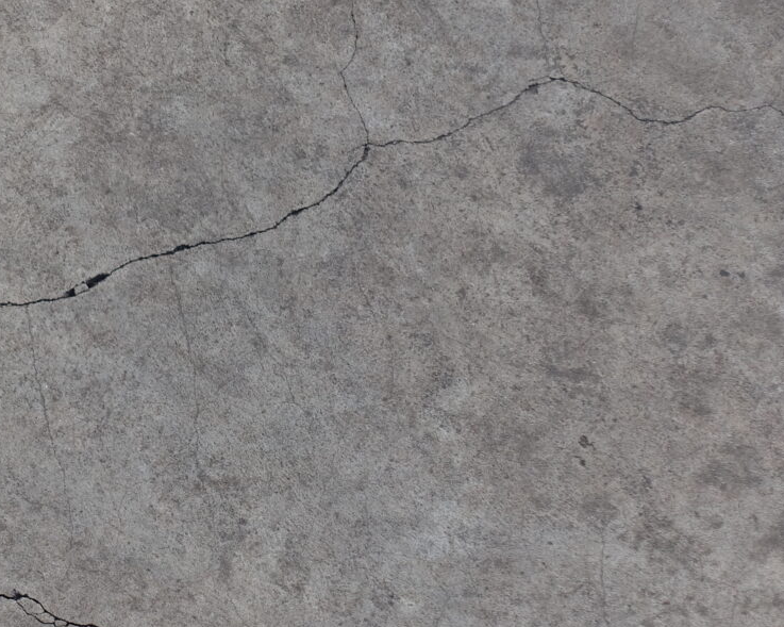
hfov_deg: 11.5
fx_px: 3873
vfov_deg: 9.2
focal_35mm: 167
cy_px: 300
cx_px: 91
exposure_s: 1/640
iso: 125
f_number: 4
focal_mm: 23.5
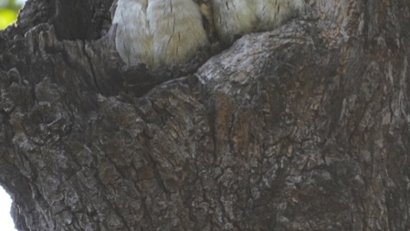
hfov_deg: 1.3
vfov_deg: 0.7
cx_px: 220
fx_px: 18261
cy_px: -3
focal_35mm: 1679
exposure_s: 1/500
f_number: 6.3
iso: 1600
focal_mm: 600
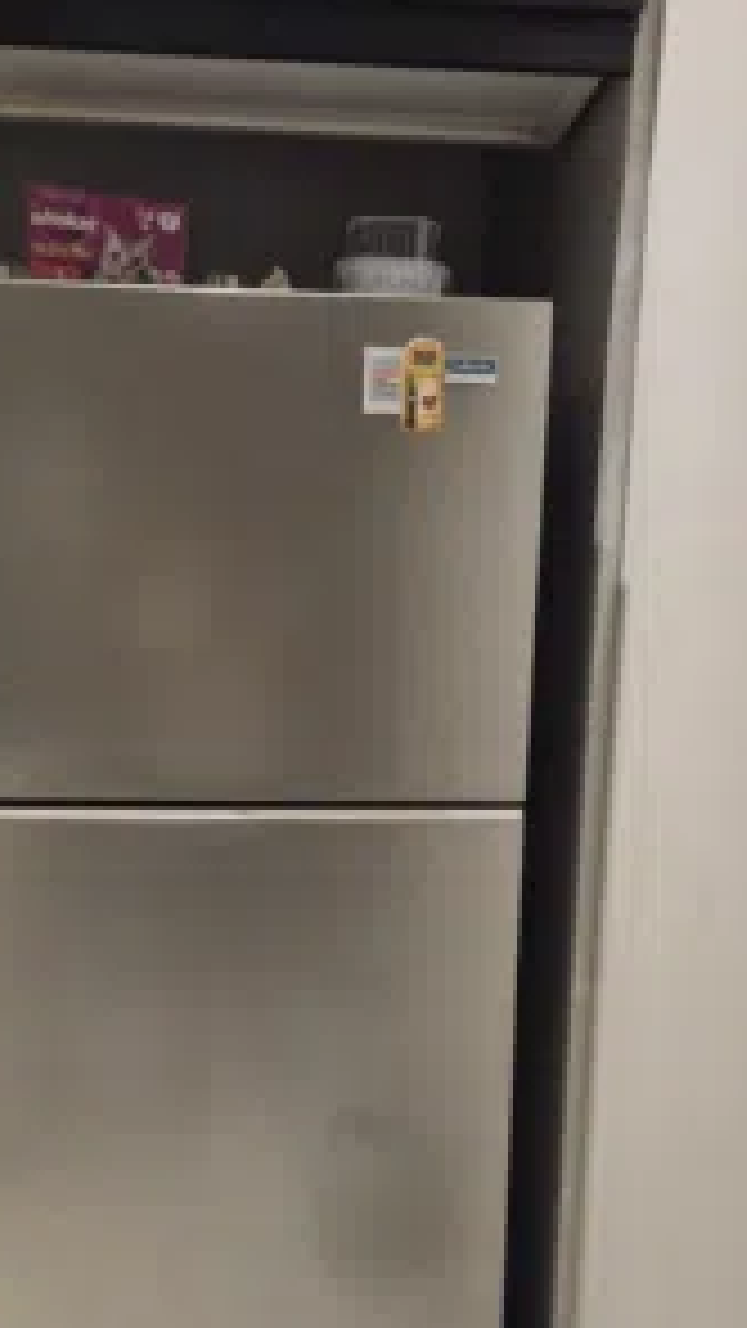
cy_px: 846
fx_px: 1197
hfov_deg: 34.6
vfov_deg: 57.2
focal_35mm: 34
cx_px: 346
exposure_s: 1/120
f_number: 1.8
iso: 640
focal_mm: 5.4
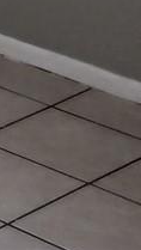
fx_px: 1491
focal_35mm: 225
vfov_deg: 9.2
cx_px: -557
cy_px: -157
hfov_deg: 4.6
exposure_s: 1/60
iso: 80
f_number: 1.8
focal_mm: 4
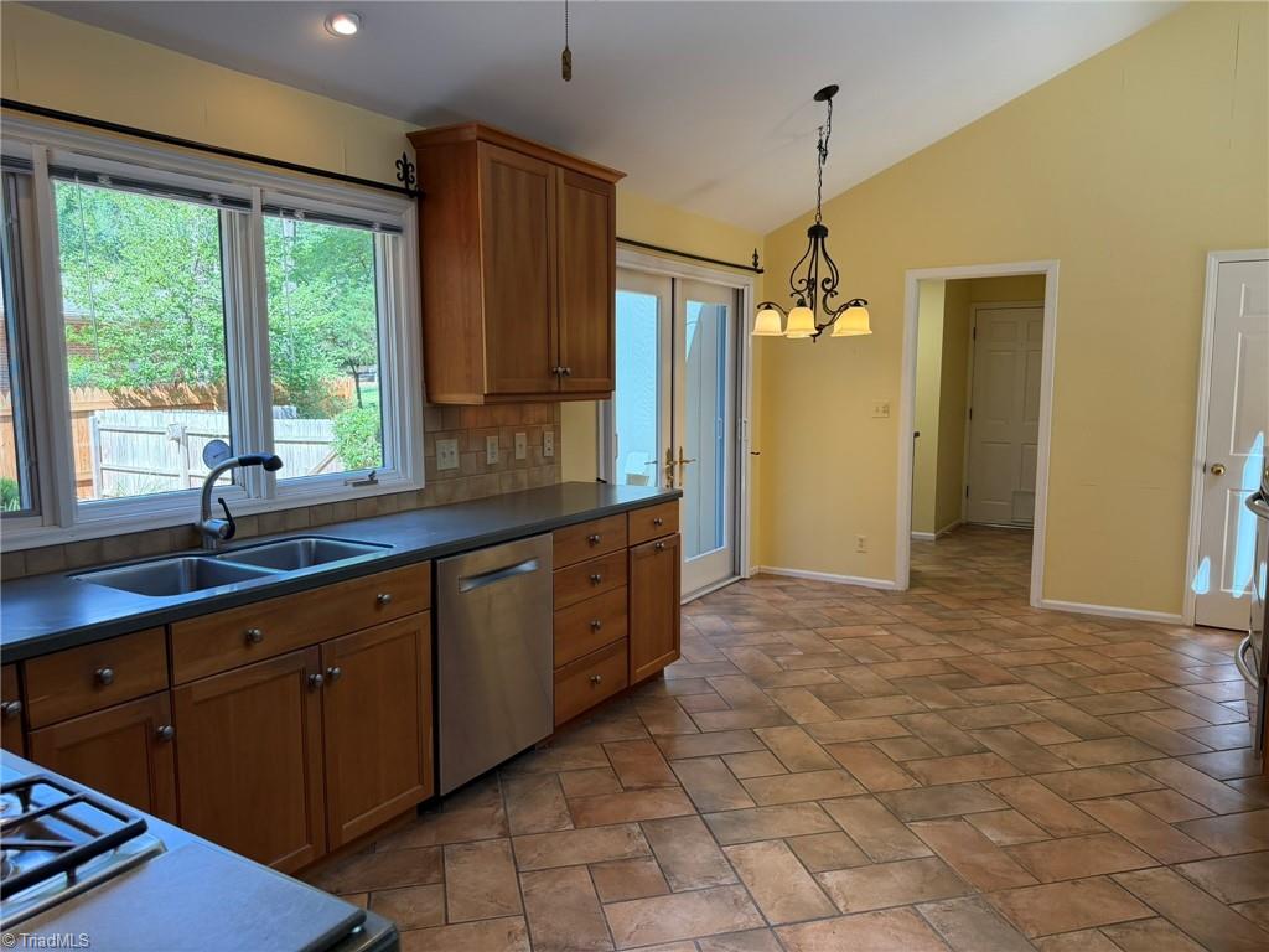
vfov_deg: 56.8
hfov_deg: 71.6
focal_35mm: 24
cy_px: 476
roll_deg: +0.6
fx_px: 880
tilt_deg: -6.9
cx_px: 634
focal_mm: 6.76
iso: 160
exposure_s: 1/228
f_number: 1.78
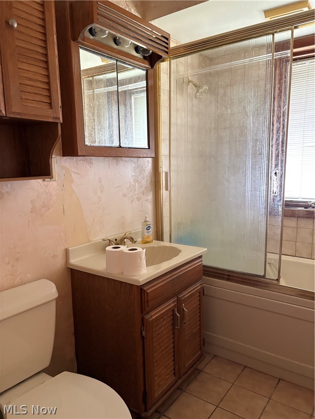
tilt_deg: -5.3
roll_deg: +0.5
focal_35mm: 26
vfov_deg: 67.3
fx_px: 315
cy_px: 210
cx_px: 158
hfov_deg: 53.1
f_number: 1.6
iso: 320
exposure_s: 1/60
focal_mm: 5.96
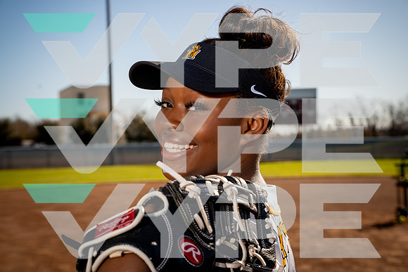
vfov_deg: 21.9
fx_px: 703
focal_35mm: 62
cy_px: 136
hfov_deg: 32.4
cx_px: 204
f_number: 7.1
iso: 100
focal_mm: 62
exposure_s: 1/250
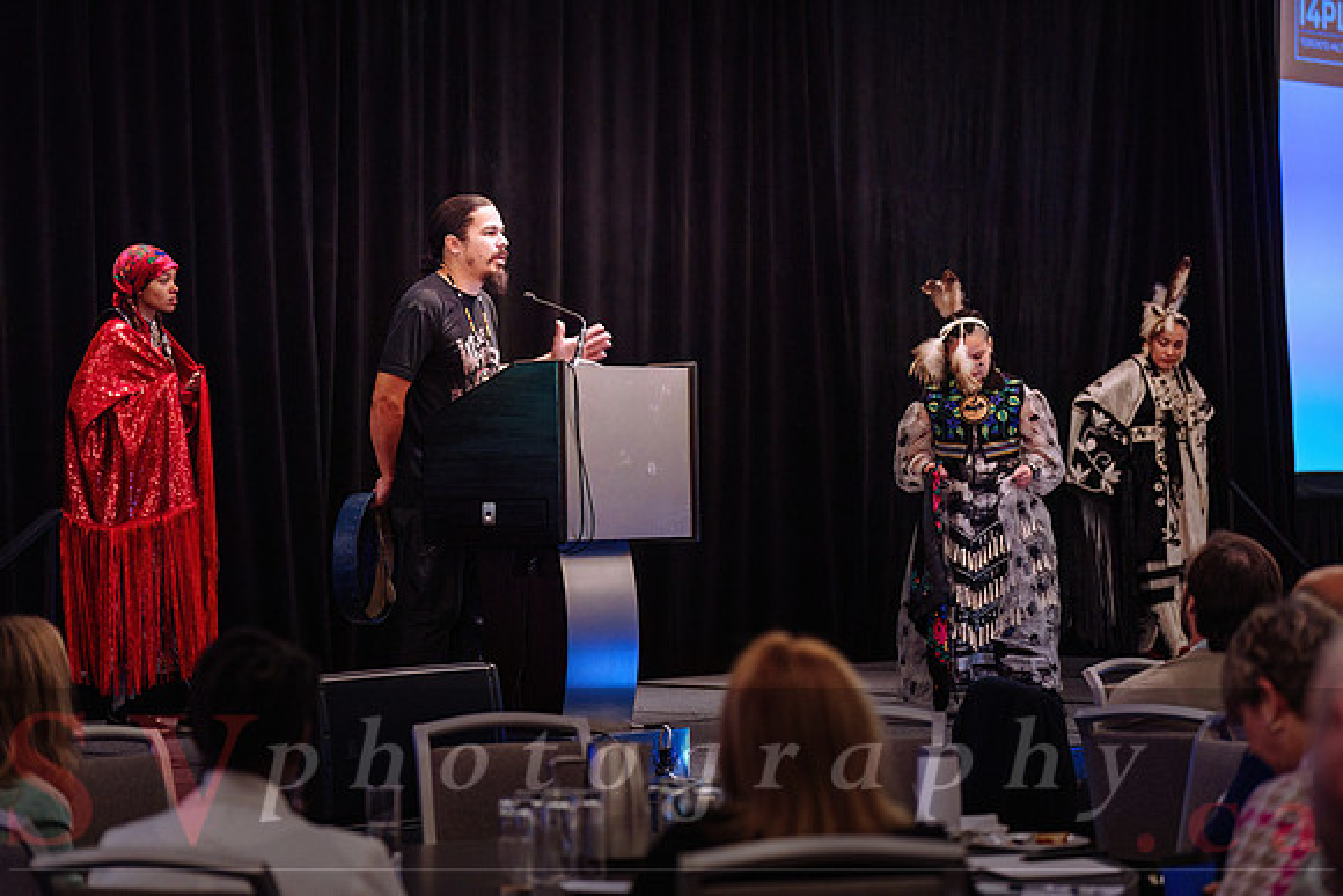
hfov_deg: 22.9
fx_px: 3321
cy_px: 448
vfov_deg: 15.4
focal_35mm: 89
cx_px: 672
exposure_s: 1/200
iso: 3200
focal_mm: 89
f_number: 2.8
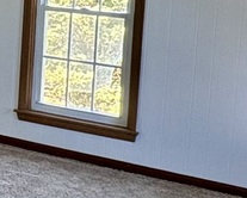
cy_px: -6
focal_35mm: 95
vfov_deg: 15.9
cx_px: -67
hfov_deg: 18.8
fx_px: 695
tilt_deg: -4.1
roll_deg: -1.9
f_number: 2.2
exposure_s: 1/99
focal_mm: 2.22
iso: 160
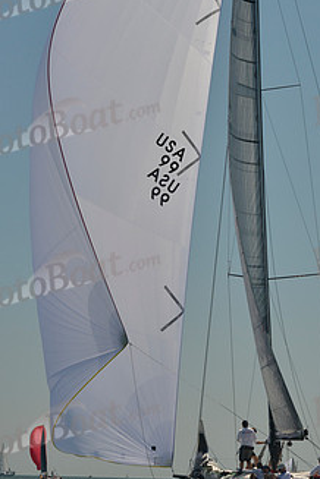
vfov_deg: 16.5
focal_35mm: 124
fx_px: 1653
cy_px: 185
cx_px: 237
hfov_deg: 11.0
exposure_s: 1/800
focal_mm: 70
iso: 200
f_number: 9
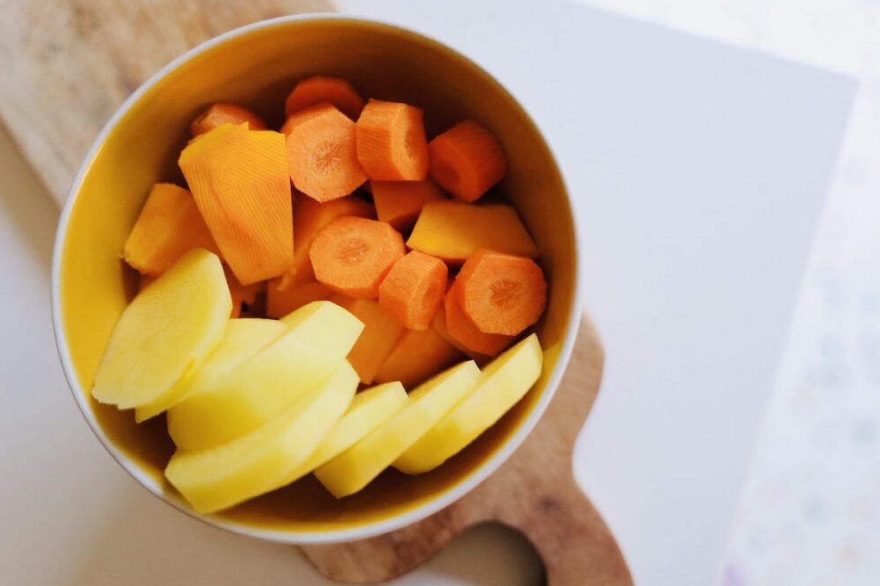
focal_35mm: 32
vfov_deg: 41.1
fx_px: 782
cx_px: 445
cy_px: 297
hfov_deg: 58.7
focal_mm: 31
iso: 6400
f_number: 3.2
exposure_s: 1/160
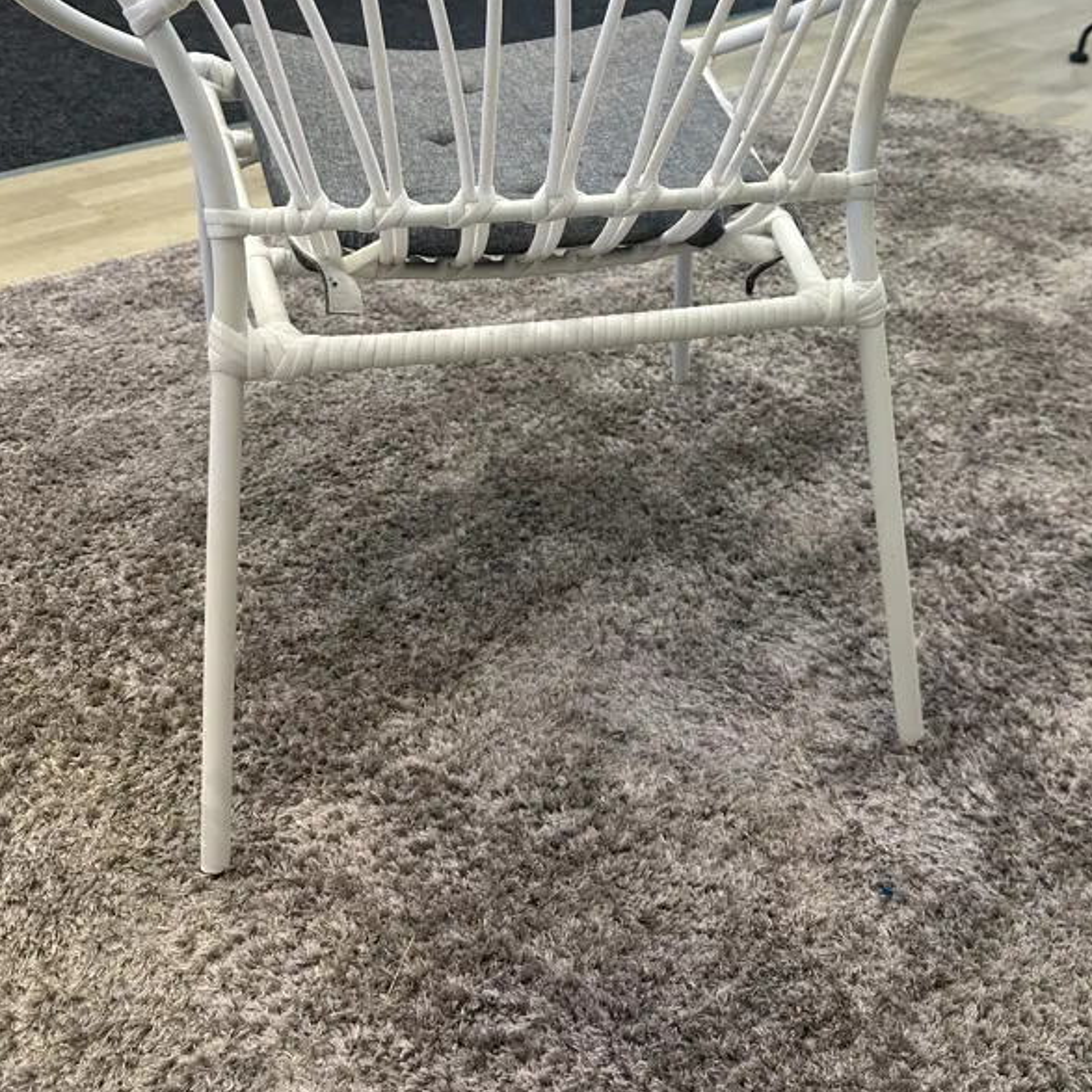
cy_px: 277
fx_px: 1321
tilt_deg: -23.2
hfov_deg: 44.8
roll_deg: -1.9
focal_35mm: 37
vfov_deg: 43.5
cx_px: 623
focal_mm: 6.86
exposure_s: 1/100
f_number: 1.78
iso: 200
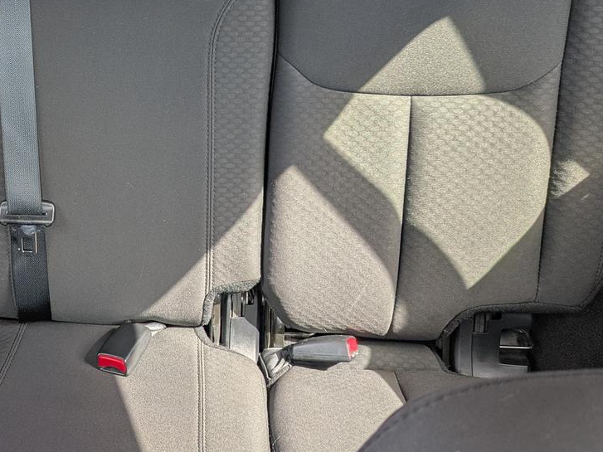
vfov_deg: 32.3
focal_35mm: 44
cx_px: 122
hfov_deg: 41.2
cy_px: 113
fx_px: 766
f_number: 1.89
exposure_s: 1/100
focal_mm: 5.43
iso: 68
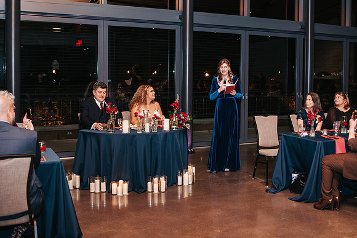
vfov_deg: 31.0
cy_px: 91
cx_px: 220
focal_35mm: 43
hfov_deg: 45.0
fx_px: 428
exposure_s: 1/200
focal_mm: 35
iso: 1000
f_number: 2.8
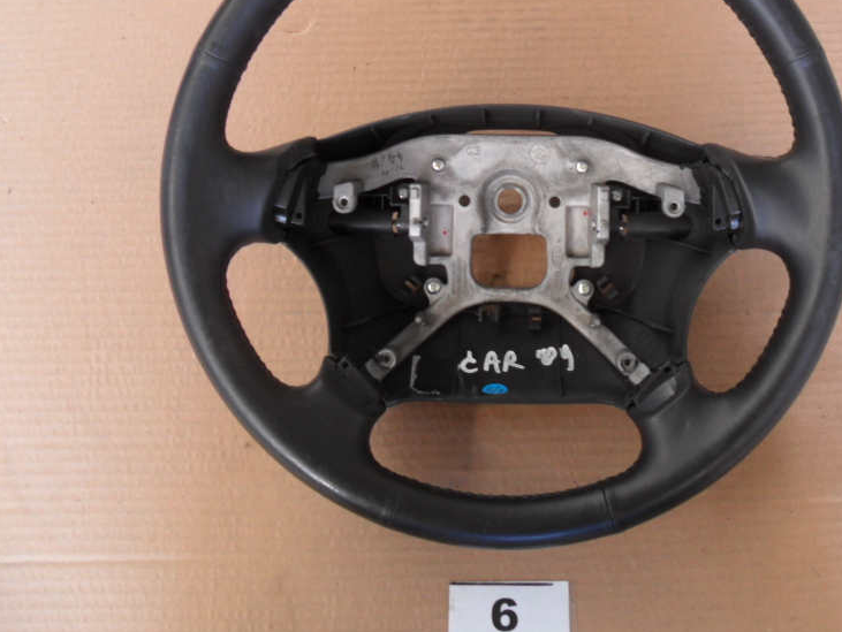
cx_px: 532
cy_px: 223
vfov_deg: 29.5
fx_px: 1192
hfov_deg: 38.6
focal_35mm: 49
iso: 80
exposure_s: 1/8
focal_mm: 6.3
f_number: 3
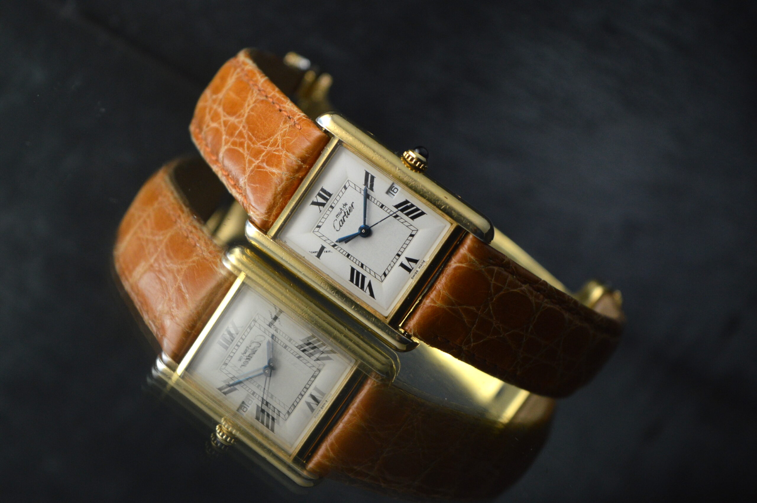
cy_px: 252
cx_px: 378
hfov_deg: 24.6
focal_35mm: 82
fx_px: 1733
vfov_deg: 16.5
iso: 800
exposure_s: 1/160
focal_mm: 55
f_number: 6.3
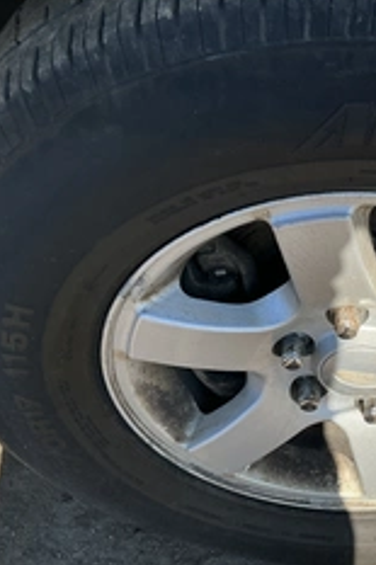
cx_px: 383
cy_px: 269
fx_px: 784
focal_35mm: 50
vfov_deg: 39.6
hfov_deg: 25.5
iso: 25
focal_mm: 3
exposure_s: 1/944
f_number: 1.8
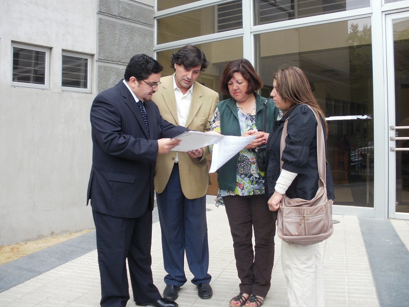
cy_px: 154
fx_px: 425
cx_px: 204
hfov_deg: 51.4
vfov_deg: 39.7
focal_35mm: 36
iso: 100
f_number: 3.5
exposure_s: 1/100
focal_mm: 6.3
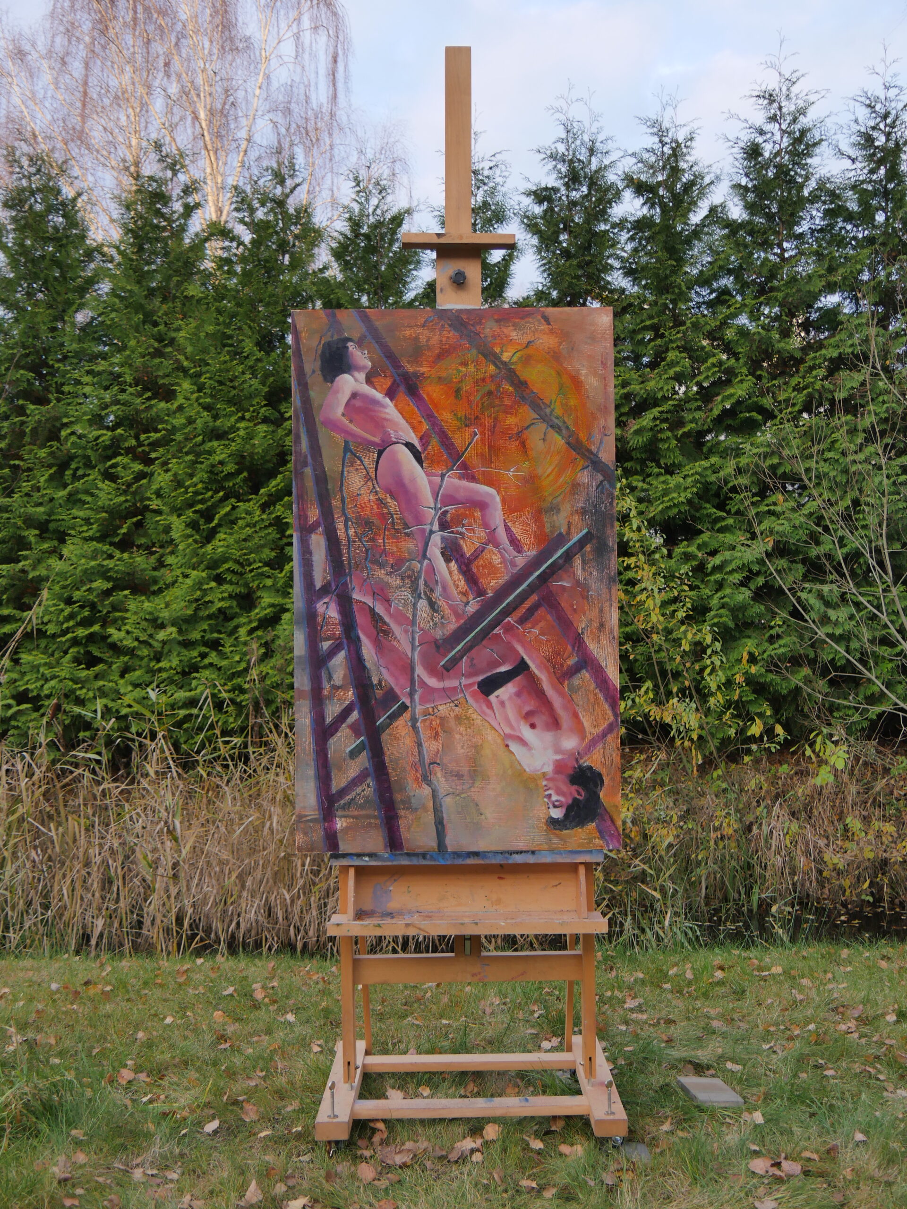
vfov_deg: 49.0
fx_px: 1328
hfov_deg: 37.7
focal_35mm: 38
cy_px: 604
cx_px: 454
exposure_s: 1/125
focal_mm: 19
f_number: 4
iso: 200
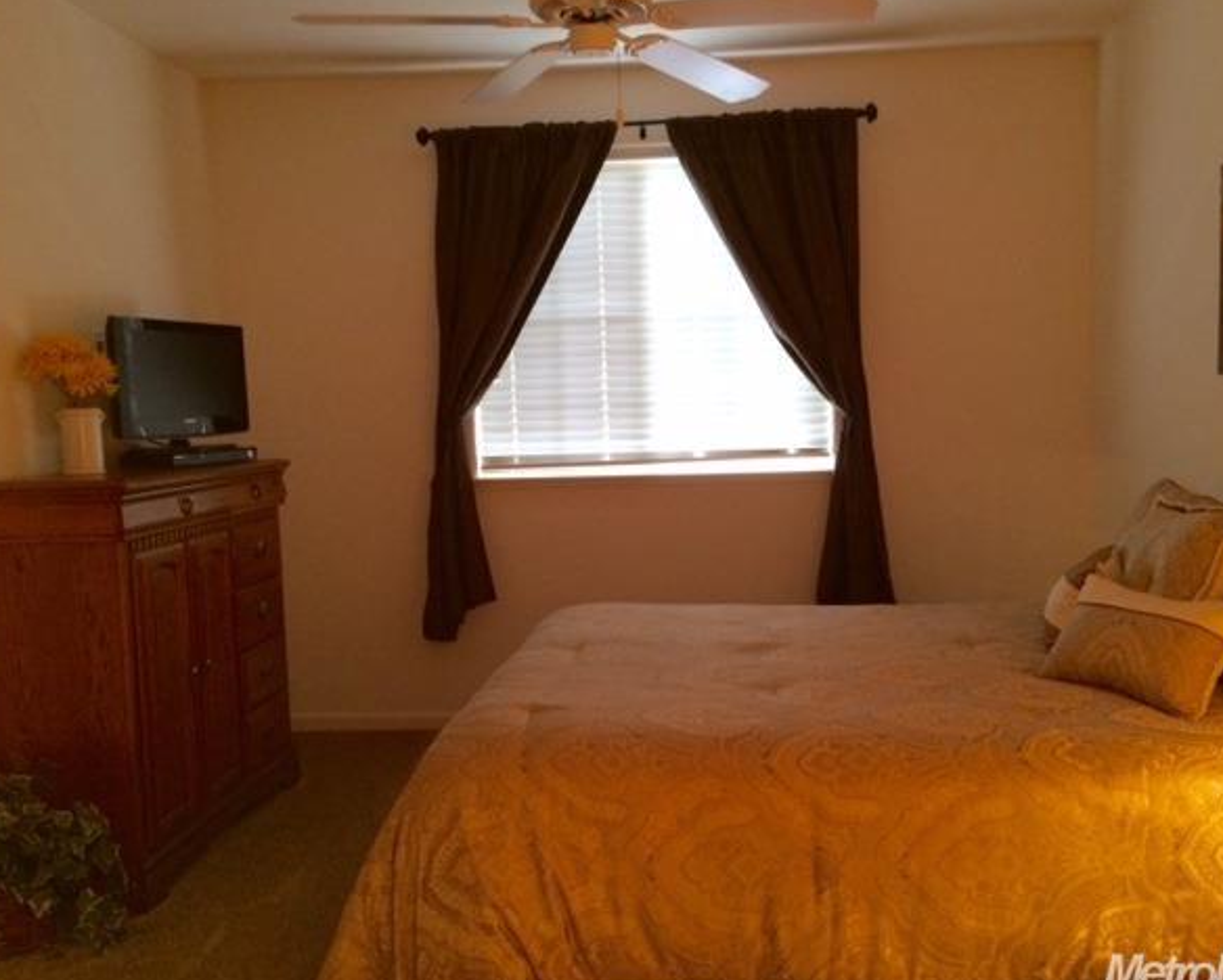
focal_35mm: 31
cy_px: 492
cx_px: 643
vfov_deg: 47.2
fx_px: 1123
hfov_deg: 57.1
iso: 320
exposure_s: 1/24
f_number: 2.2
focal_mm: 4.15
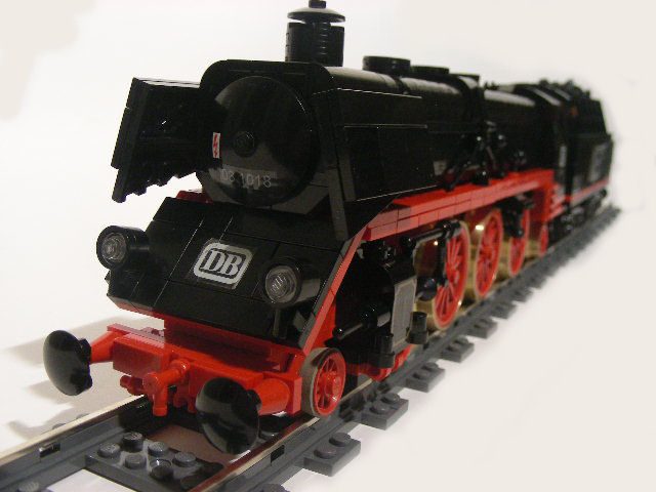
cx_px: 328
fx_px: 720
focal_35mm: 38
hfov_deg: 49.0
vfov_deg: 37.7
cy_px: 246
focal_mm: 6.3
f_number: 3.5
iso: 200
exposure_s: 1/24.8
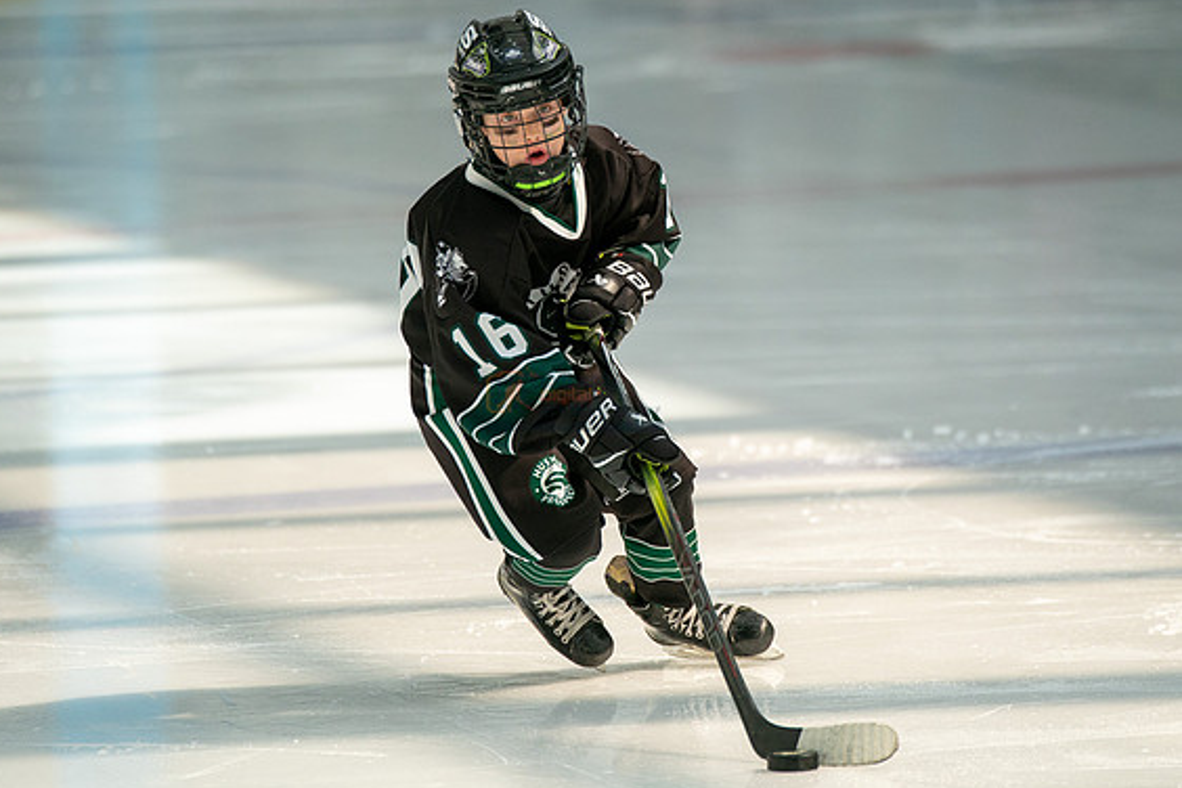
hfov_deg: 5.0
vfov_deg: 3.3
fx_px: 13658
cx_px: 621
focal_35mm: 416
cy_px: 258
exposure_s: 1/4000
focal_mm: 300
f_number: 3.5
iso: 1600
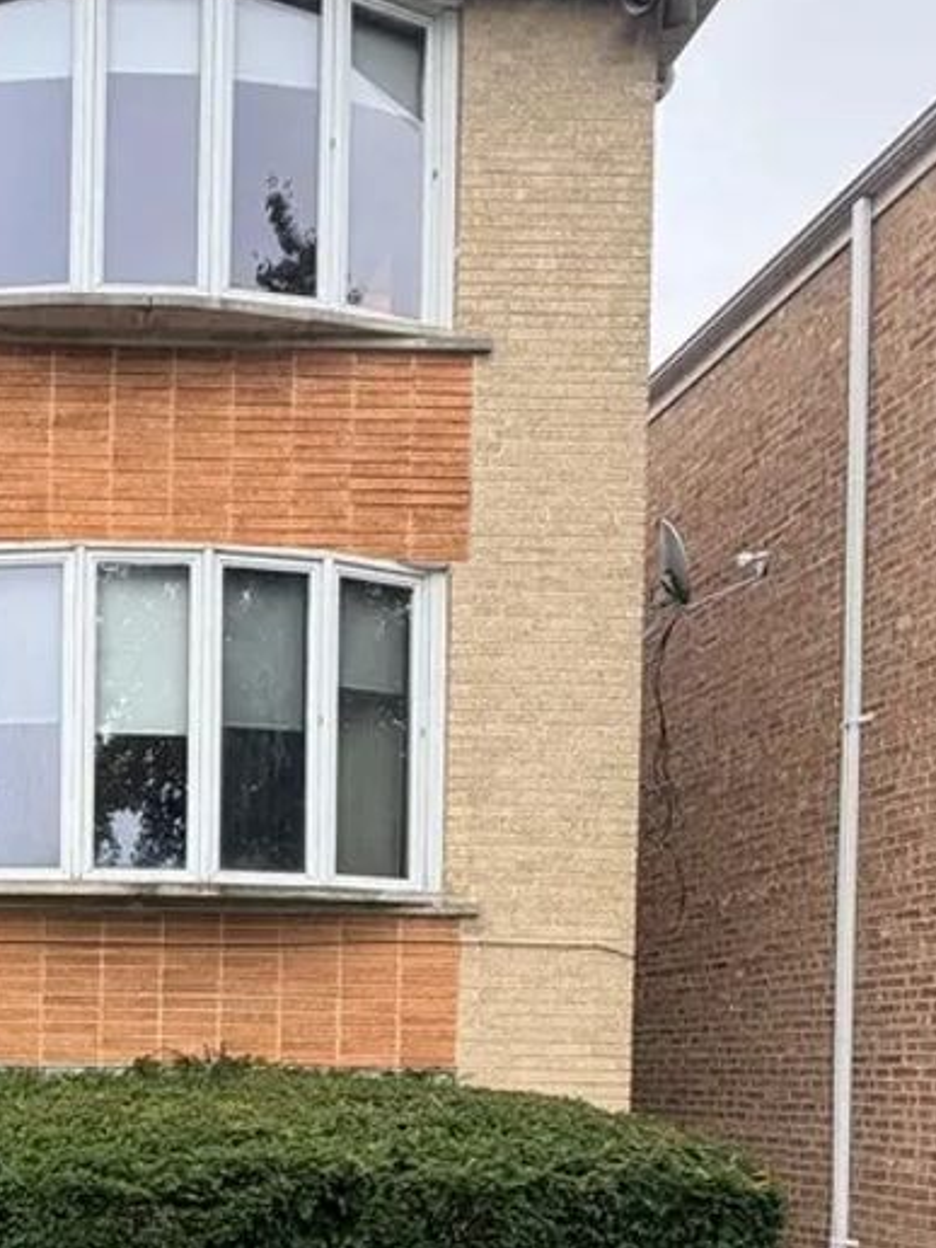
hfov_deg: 34.3
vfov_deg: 46.0
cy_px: 1092
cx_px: -51
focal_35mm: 37
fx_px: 1334
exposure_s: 1/121
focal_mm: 2.22
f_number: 2.2
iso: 80
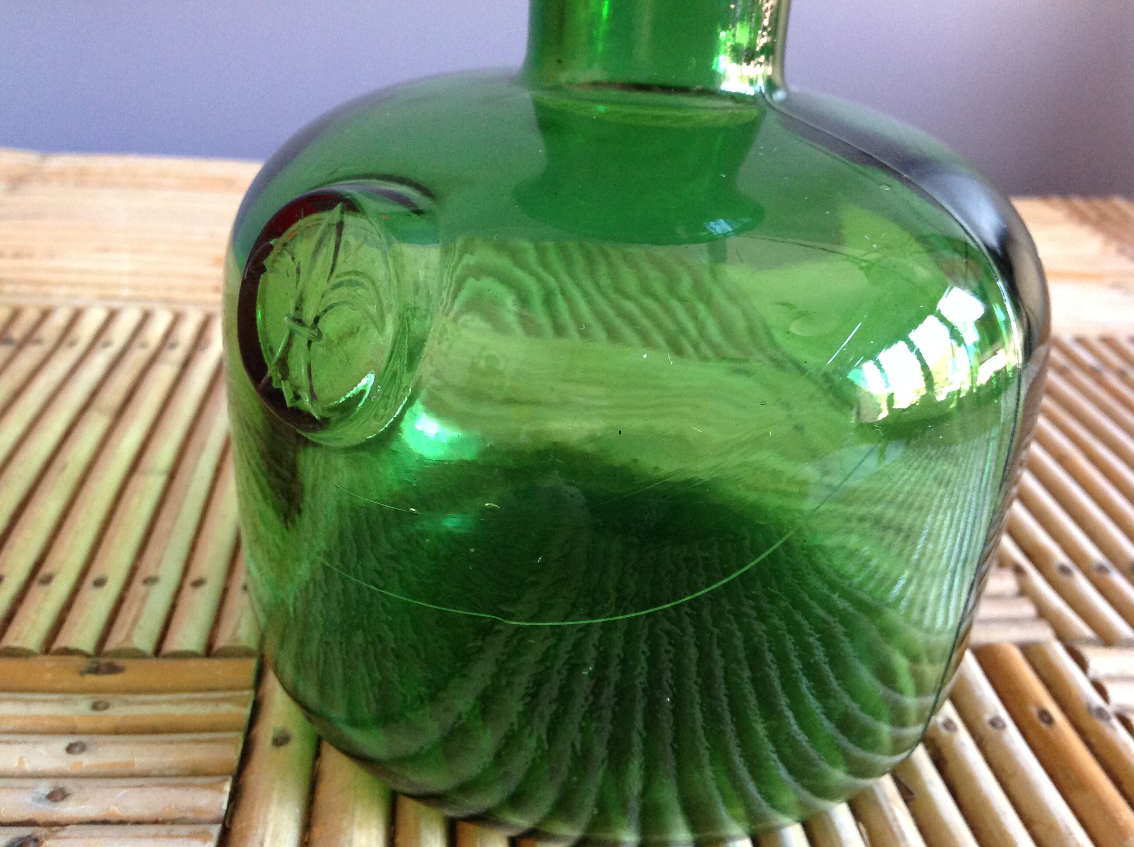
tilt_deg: -26.0
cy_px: 424
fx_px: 1145
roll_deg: -4.4
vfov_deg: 40.6
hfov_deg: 52.7
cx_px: 567
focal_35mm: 35
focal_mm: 4.28
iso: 250
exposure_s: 1/15
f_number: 2.4
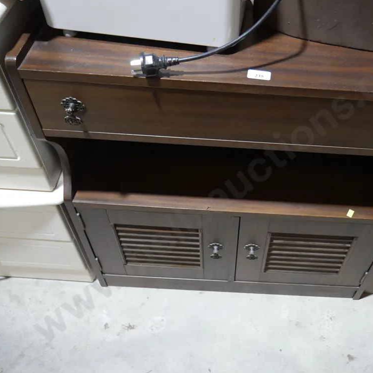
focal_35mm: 34
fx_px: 414
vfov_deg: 48.4
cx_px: 242
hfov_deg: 47.8
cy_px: 182
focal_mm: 14
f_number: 3.5
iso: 500
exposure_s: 1/60
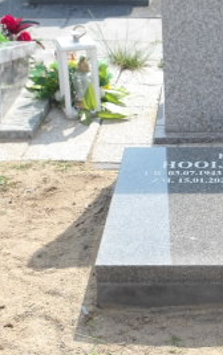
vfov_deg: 24.0
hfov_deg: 14.9
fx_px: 834
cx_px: 235
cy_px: 220
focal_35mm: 86
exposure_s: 1/60
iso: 100
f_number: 11.6
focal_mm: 6.1
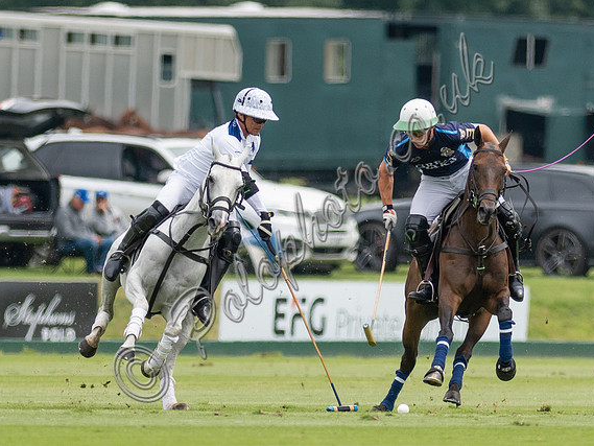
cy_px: 337
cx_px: 377
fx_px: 16992
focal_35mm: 990
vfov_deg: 1.5
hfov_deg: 2.0
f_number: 2.8
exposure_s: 1/8000
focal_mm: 300
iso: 400
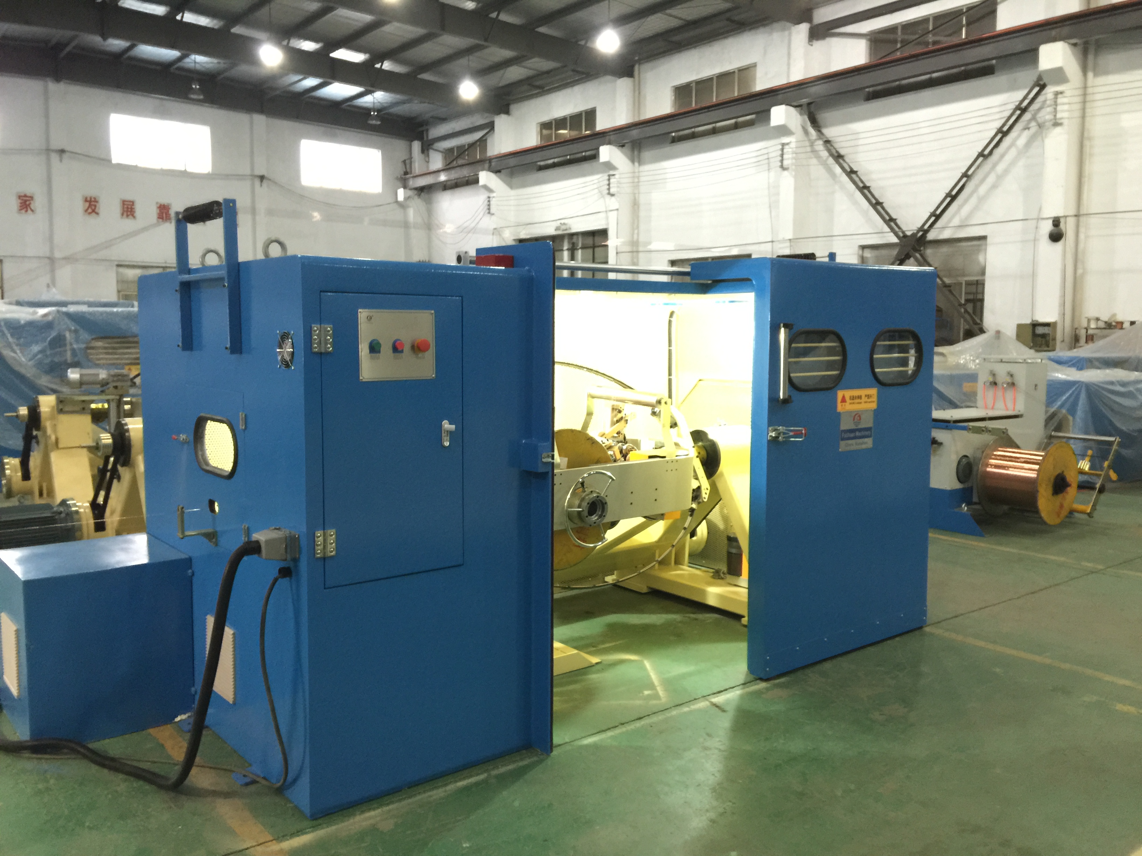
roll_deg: -1.9
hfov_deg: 61.7
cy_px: 428
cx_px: 571
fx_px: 957
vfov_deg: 48.2
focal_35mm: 29
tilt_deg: -5.4
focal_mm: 4.15
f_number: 2.2
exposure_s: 1/4
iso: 80
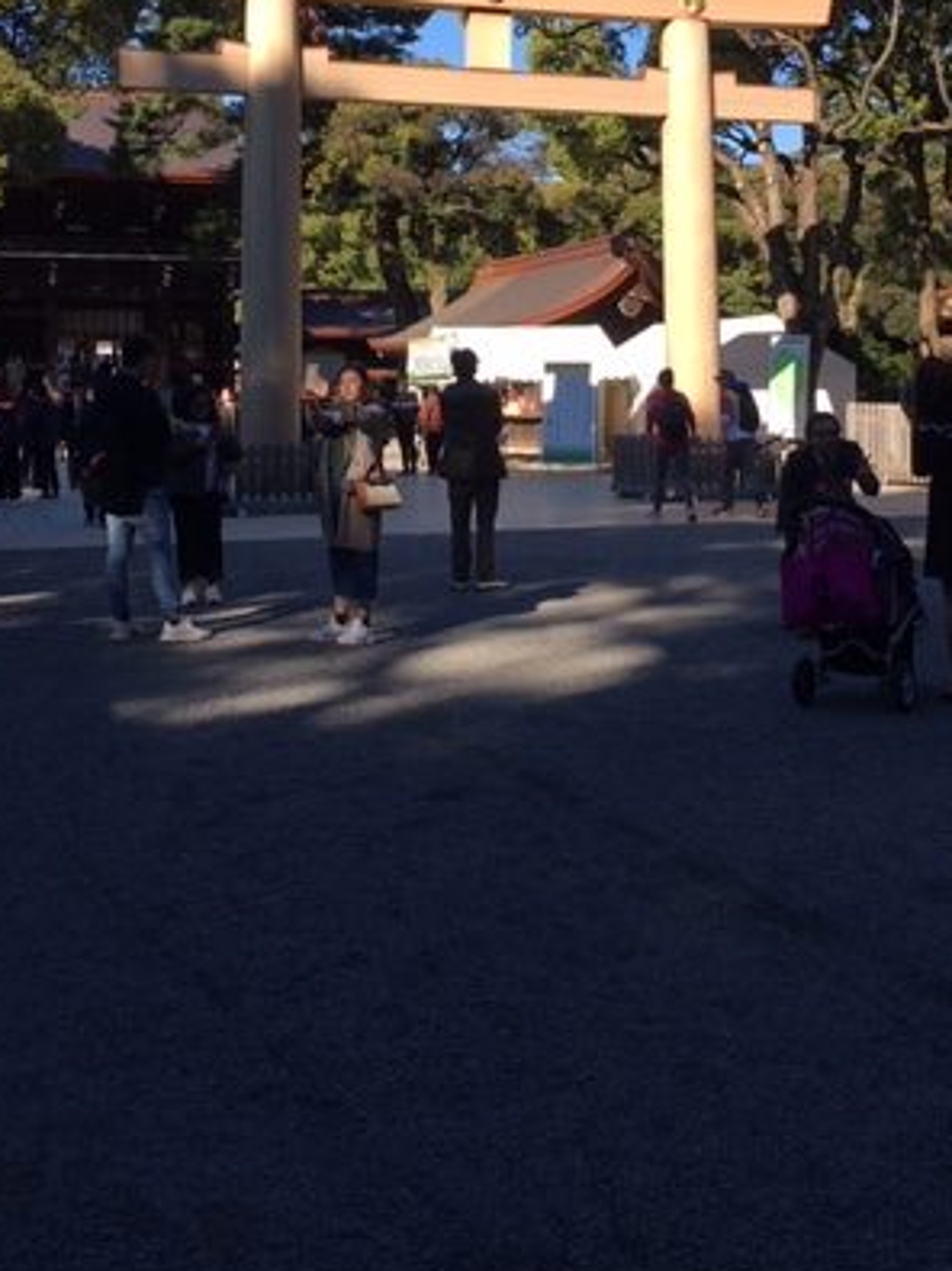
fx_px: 1724
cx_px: 521
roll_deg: -0.5
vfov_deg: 39.8
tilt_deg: -0.4
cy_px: 389
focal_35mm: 47
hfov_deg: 30.8
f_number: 2.2
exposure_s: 1/818
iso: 25
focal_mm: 4.15
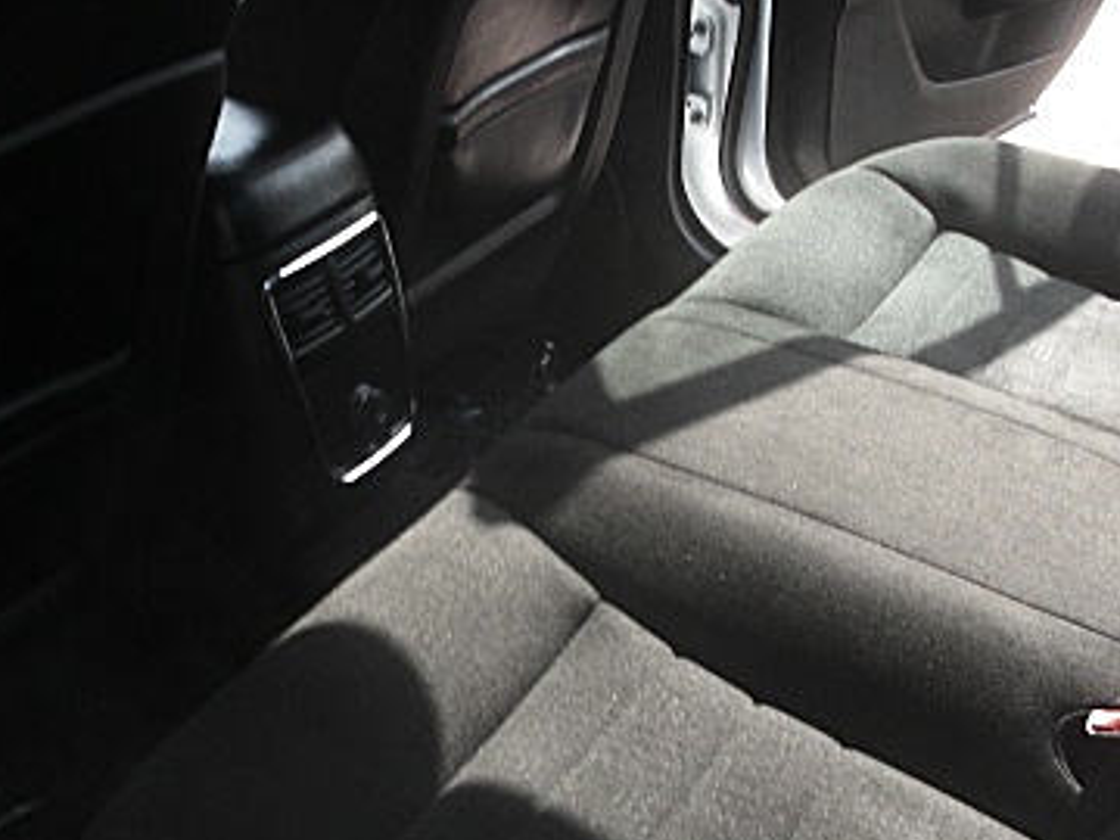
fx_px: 2071
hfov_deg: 30.3
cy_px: 464
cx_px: 529
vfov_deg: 22.9
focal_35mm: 64
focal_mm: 6.3
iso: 50
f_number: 2.8
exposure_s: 1/80
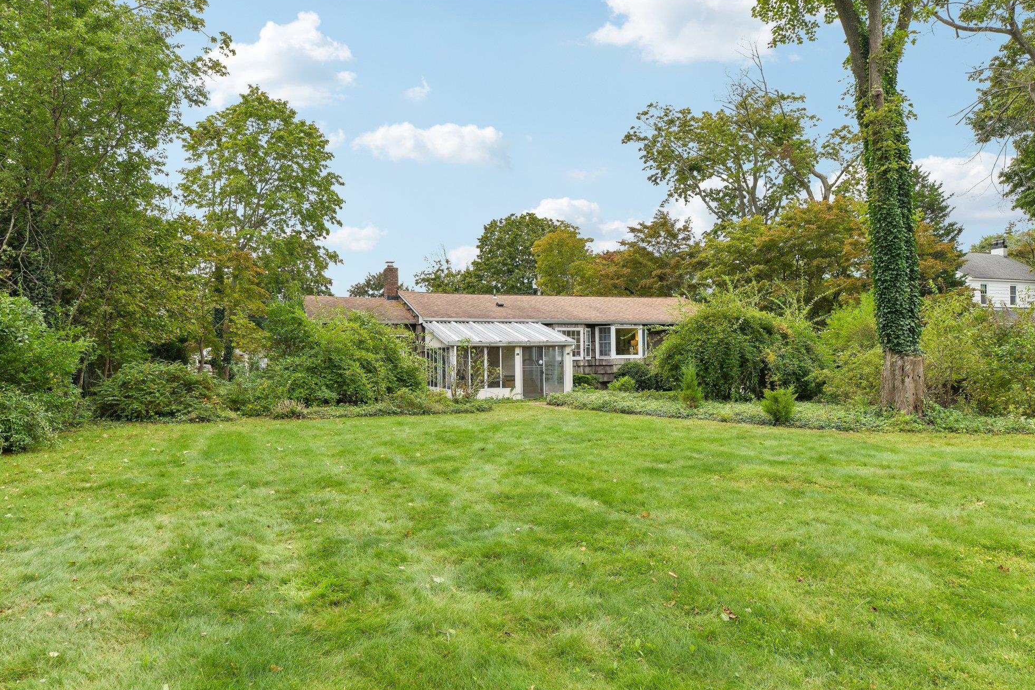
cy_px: 353
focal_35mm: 23
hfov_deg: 76.1
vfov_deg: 55.1
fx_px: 661
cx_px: 532
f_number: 9
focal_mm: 22
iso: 160
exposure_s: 1/60
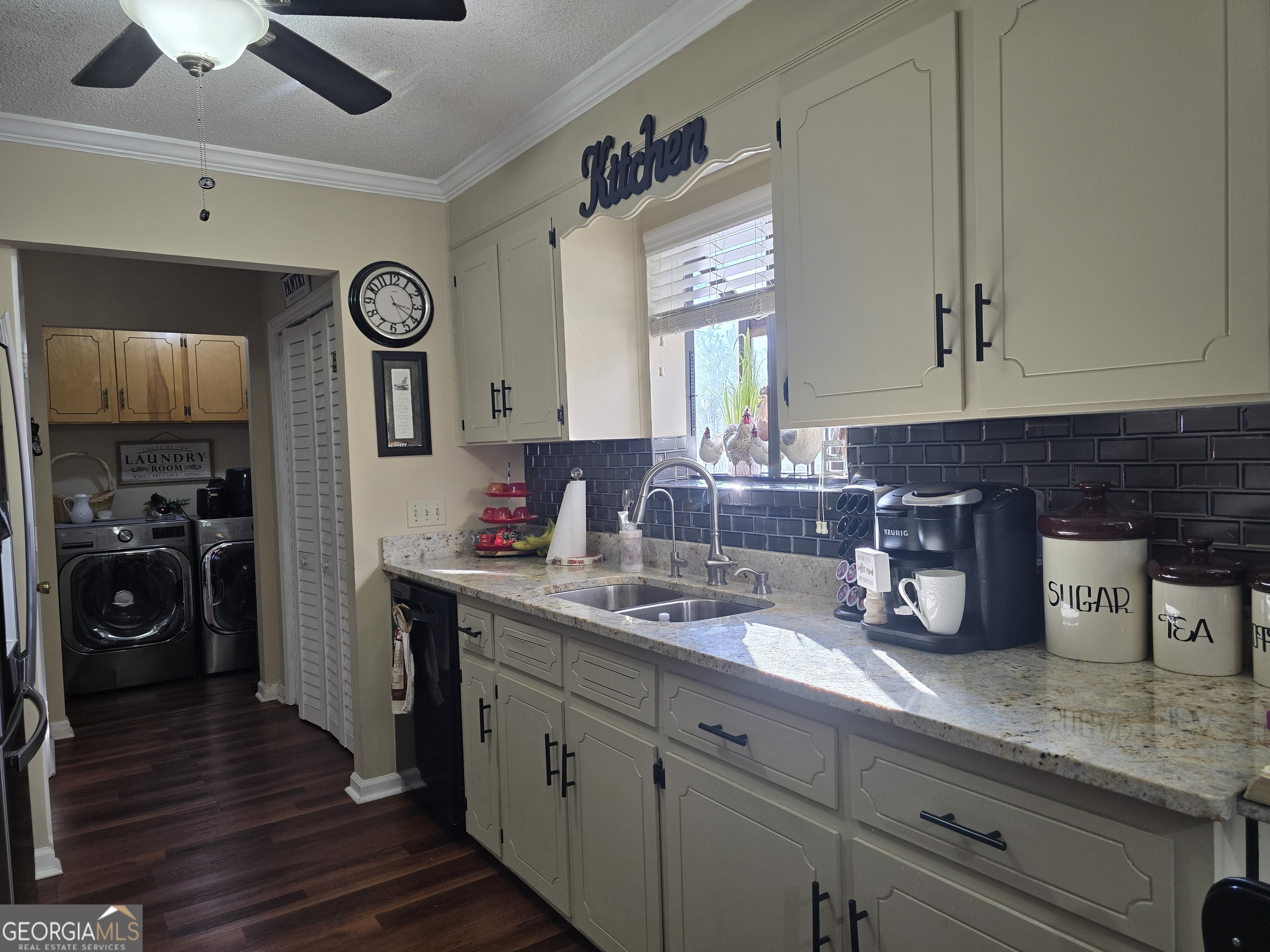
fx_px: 844
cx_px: 635
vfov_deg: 58.9
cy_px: 476
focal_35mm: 23
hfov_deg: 73.9
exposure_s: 1/120
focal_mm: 6.3
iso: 100
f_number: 1.7
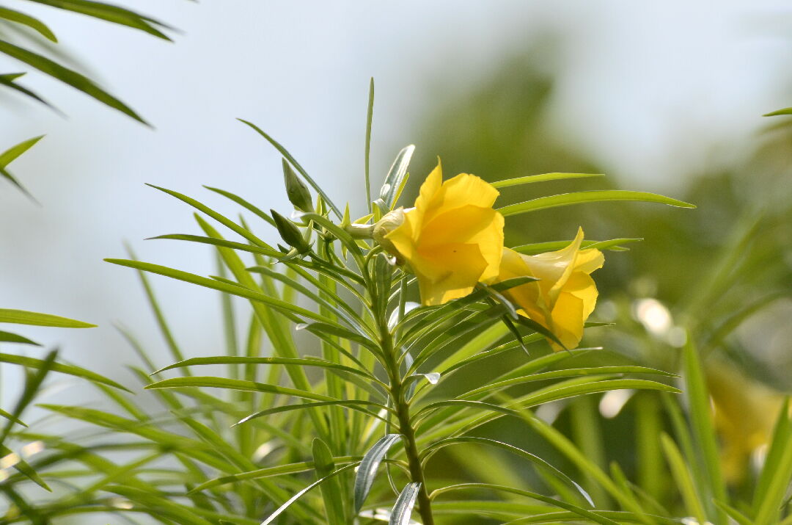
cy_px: 262
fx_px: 13171
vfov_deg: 2.3
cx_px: 396
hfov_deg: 3.4
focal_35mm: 600
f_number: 8
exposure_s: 1/2500
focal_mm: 400
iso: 500
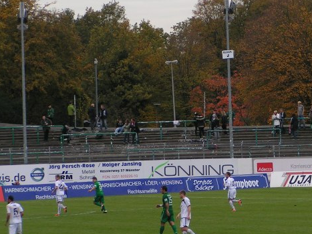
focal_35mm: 257
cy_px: 56
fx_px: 2316
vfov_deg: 5.8
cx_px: 233
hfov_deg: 7.7
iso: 50
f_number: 4.5
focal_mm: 22.9
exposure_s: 1/200
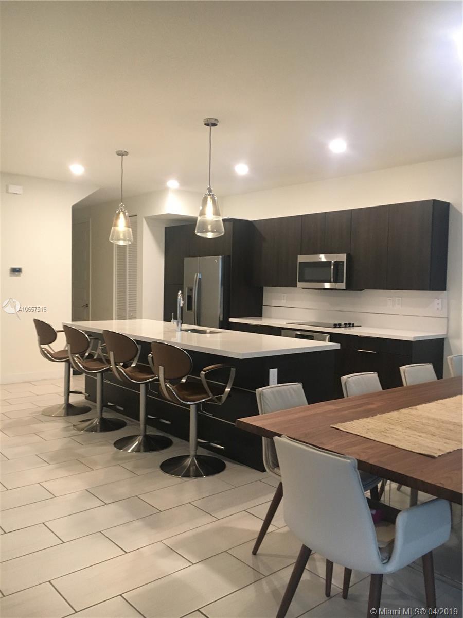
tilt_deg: -1.2
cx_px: 232
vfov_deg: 61.7
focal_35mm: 29
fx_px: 517
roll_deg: -0.7
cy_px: 309
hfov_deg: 48.2
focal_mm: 4.15
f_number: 2.2
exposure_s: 1/30
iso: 160
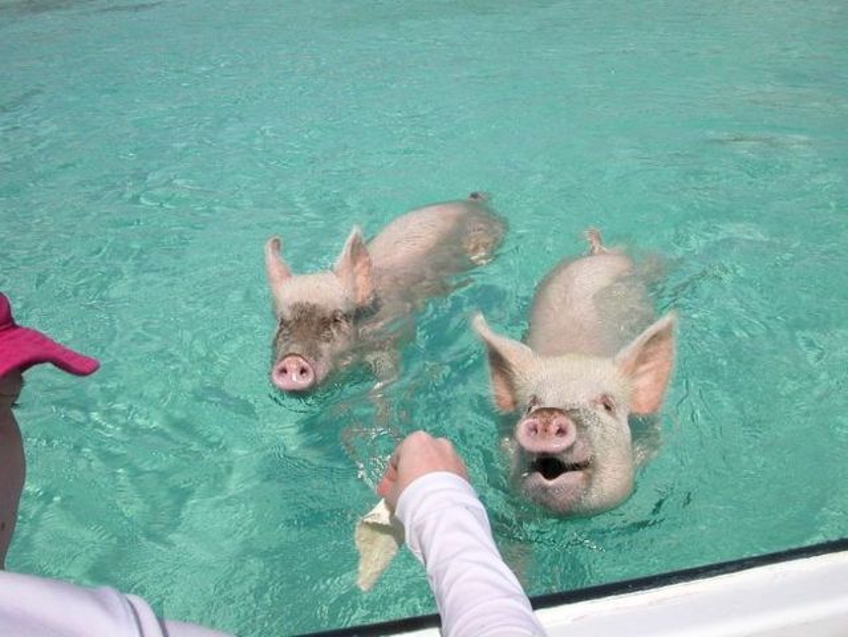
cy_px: 318
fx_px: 907
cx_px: 424
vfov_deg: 38.7
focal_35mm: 37
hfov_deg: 50.1
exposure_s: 1/1282
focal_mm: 5.6
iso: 100
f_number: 4.5
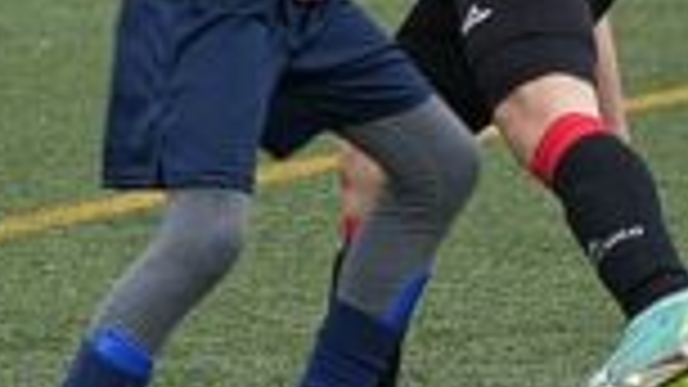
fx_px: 12969
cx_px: 220
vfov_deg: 1.7
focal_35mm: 711
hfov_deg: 3.0
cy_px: -45
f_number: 4.5
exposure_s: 1/200
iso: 100
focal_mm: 90
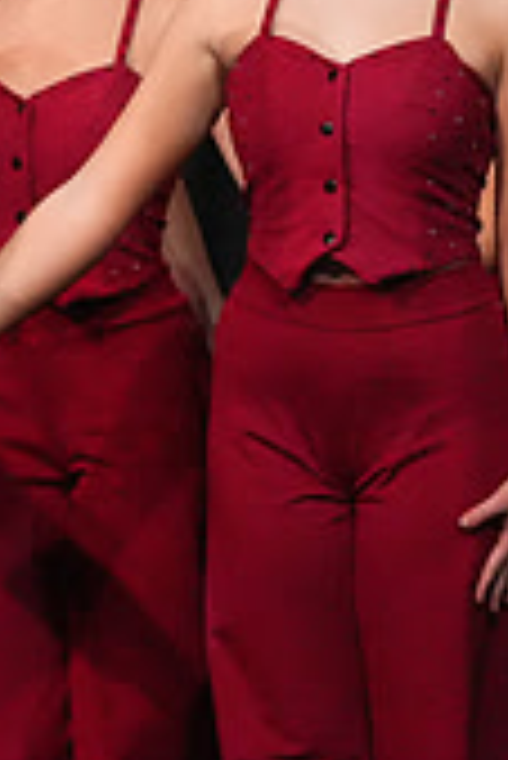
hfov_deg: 1.3
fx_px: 21692
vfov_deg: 2.0
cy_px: 43
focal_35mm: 1027
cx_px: -787
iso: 16000
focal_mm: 300
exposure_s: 1/1250
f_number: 3.2
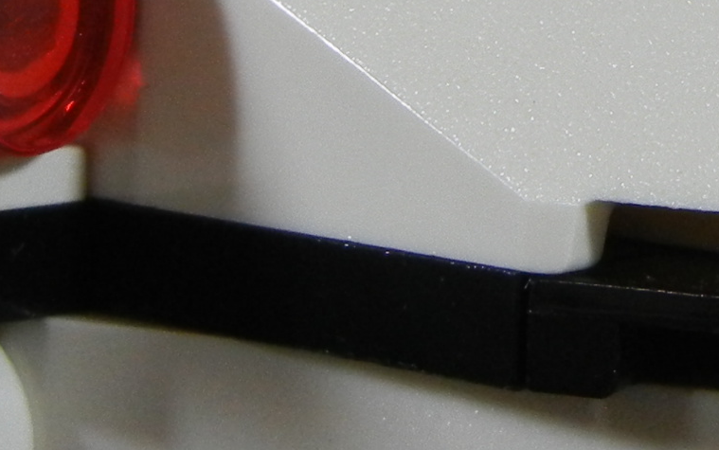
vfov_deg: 6.4
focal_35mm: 205
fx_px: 4018
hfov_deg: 10.2
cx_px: 595
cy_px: -57
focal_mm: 8.1
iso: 400
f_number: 3.8
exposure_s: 1/77
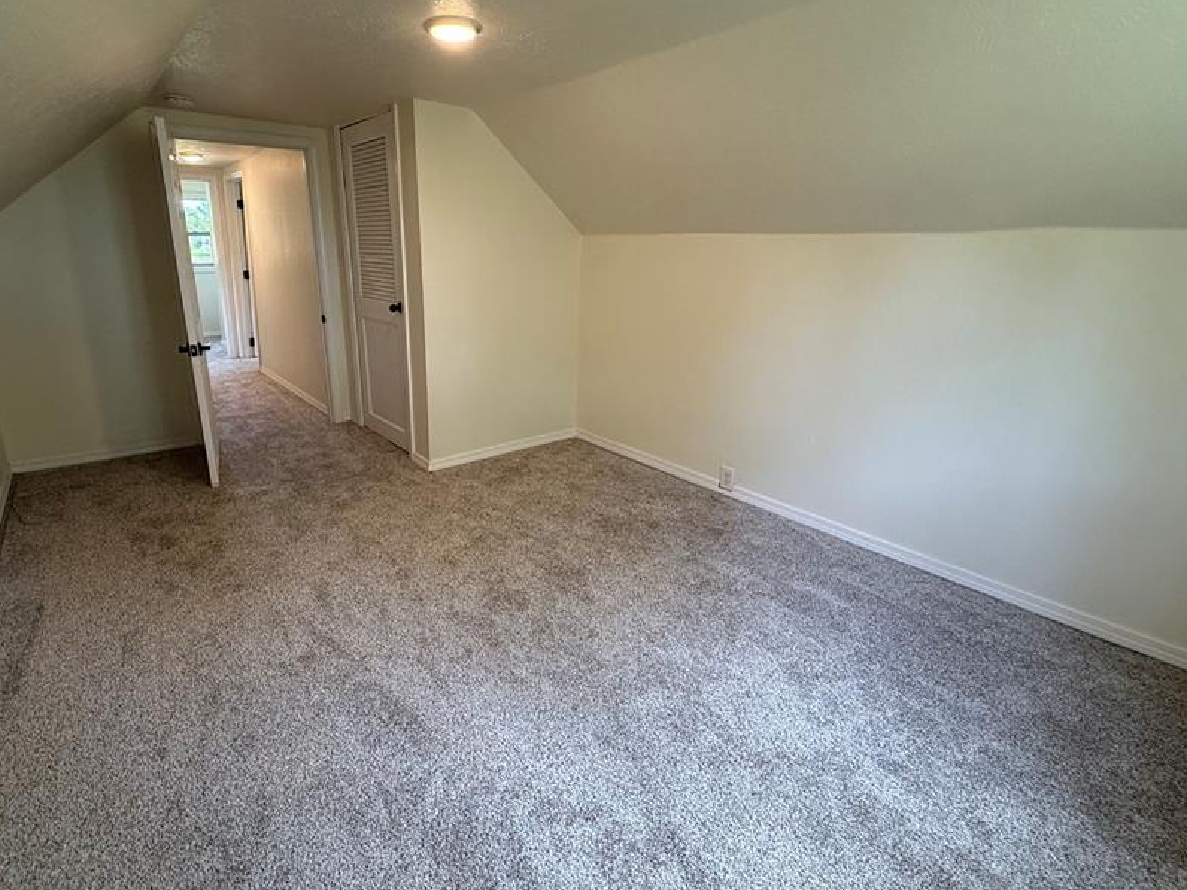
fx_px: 617
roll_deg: -0.5
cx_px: 532
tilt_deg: -13.9
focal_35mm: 18
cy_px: 386
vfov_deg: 71.3
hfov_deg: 87.5
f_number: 2.2
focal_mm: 2.22
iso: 250
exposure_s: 1/120
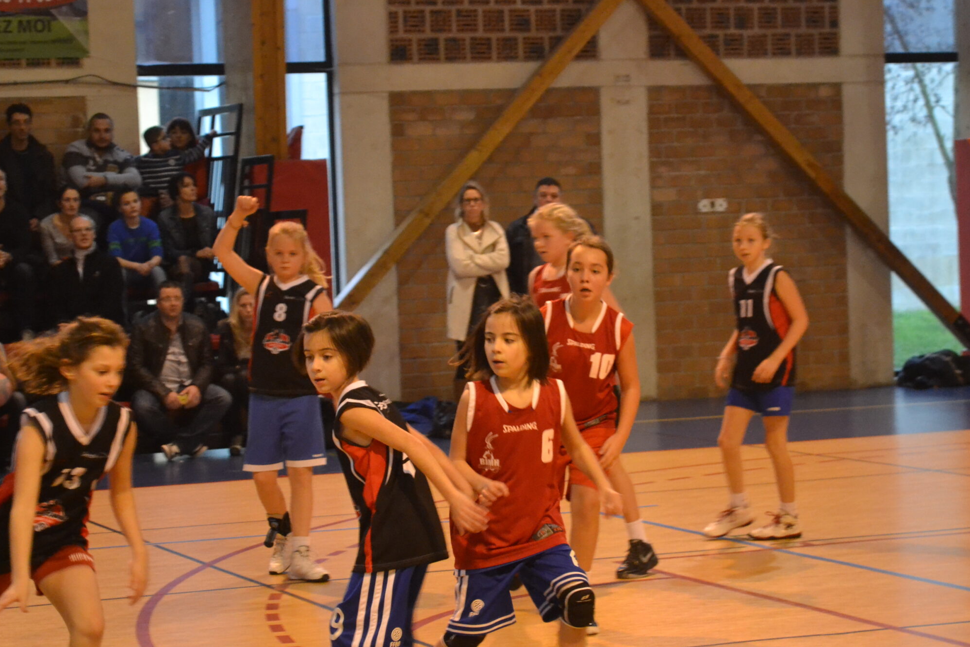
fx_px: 2846
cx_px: 466
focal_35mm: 106
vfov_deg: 13.0
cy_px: 384
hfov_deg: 19.3
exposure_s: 1/100
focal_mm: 55
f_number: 5.6
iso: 3200
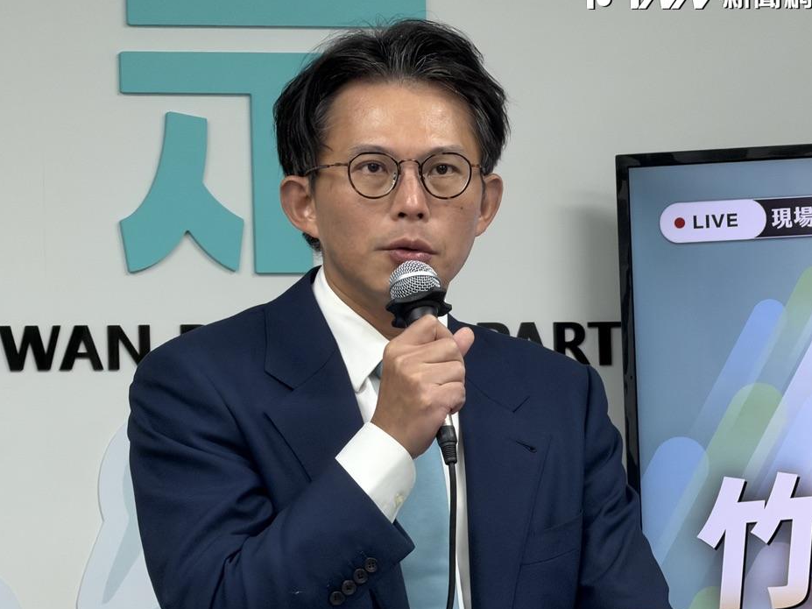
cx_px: 376
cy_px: 306
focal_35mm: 221
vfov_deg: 6.7
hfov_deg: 9.0
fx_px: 5183
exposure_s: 1/60
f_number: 2.8
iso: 160
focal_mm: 16.89
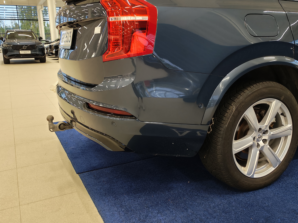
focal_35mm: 33
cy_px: 112
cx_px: 149
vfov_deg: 42.9
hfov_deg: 55.4
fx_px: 284
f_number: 1.9
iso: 567
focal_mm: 6.12
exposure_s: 1/100
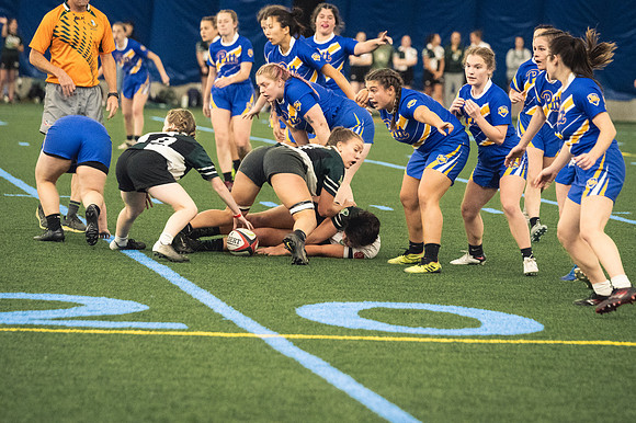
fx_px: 3443
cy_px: 212
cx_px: 318
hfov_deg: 10.6
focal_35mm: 195
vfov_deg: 7.0
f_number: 2.8
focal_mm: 130
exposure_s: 1/500
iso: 11400
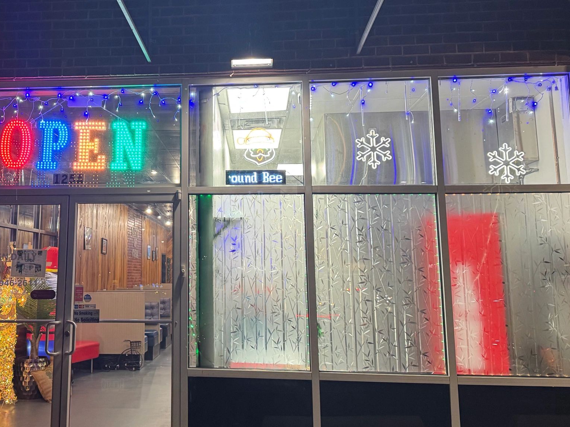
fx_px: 659
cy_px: 154
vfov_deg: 35.7
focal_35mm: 40
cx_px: 179
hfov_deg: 45.9
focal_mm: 6.76
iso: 320
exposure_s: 1/60
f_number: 1.78
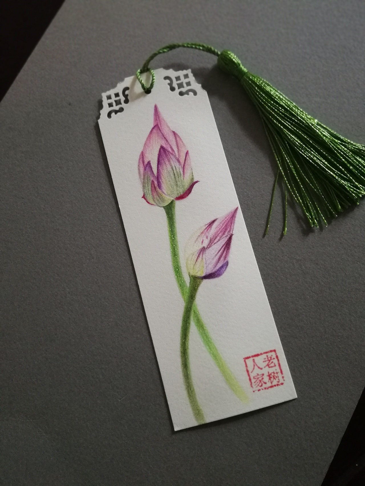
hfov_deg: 51.3
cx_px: 182
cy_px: 243
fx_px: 380
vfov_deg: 65.3
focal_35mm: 27
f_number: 4
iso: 640
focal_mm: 3.95
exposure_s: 1/16.7
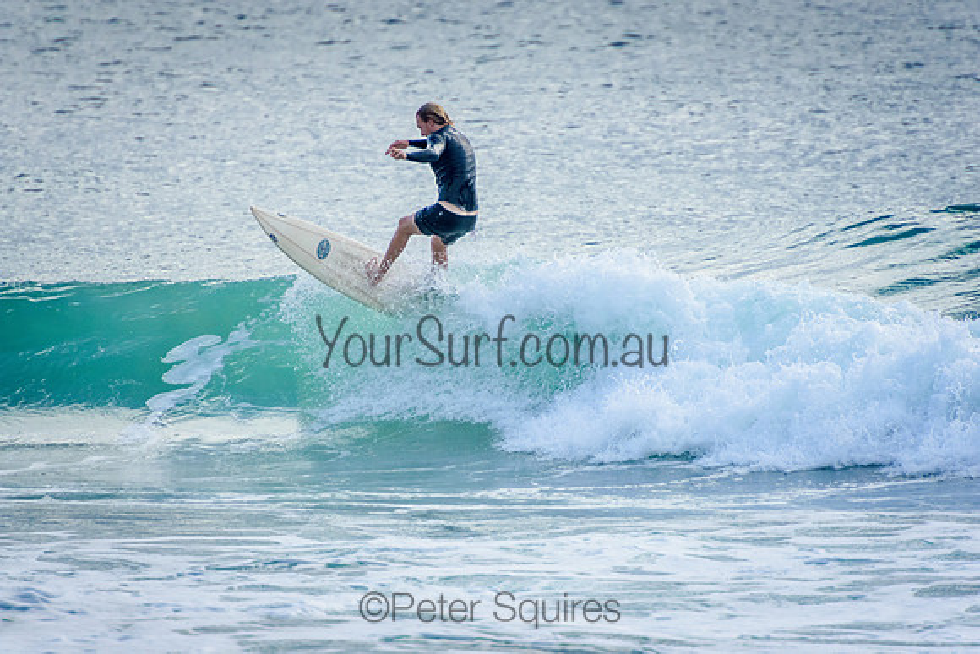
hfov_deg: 3.4
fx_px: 16336
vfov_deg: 2.3
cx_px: 490
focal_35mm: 600
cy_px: 327
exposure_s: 1/2000
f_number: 5.6
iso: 450
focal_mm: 400
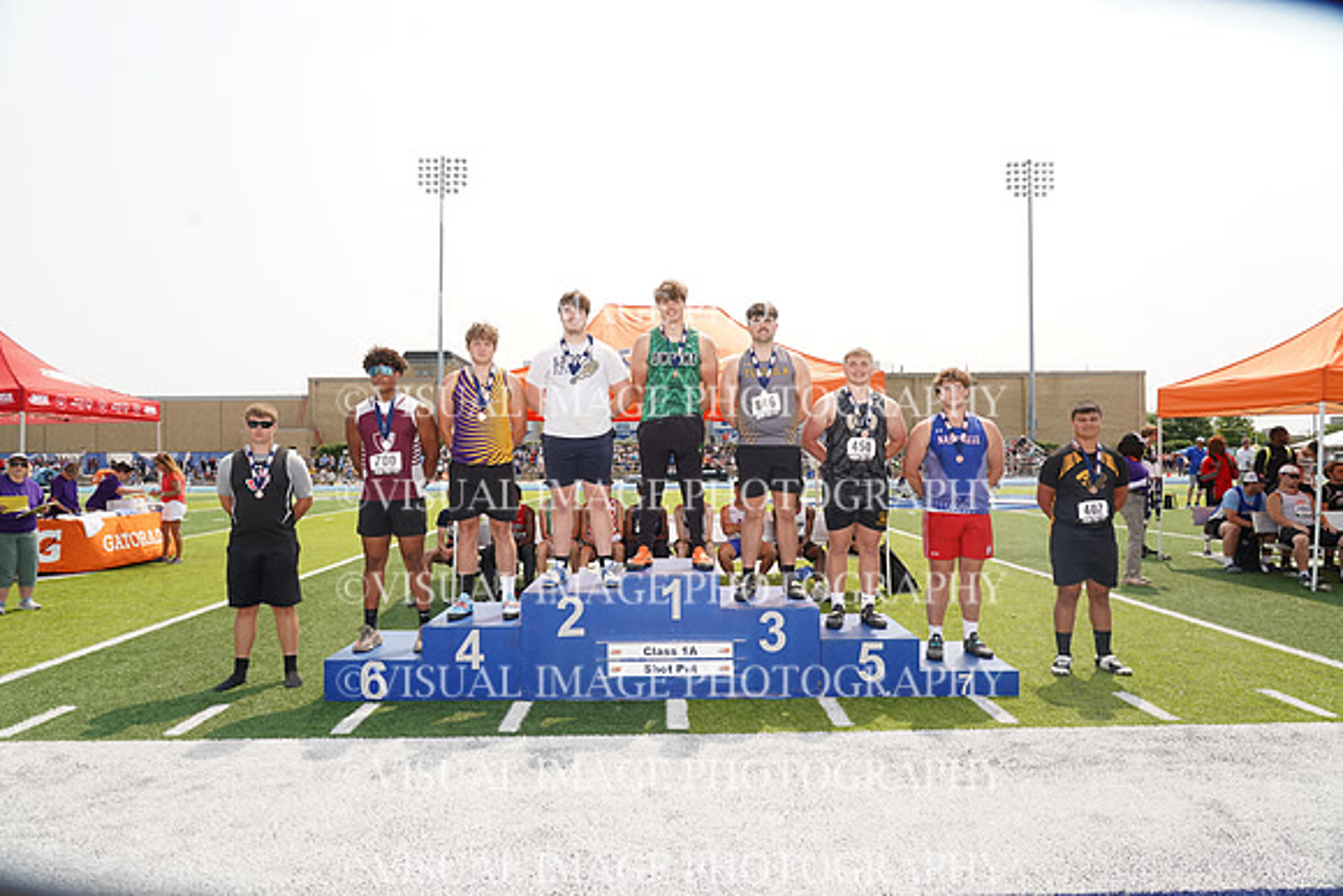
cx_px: 672
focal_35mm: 24
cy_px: 448
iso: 100
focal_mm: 24
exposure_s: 1/160
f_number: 8
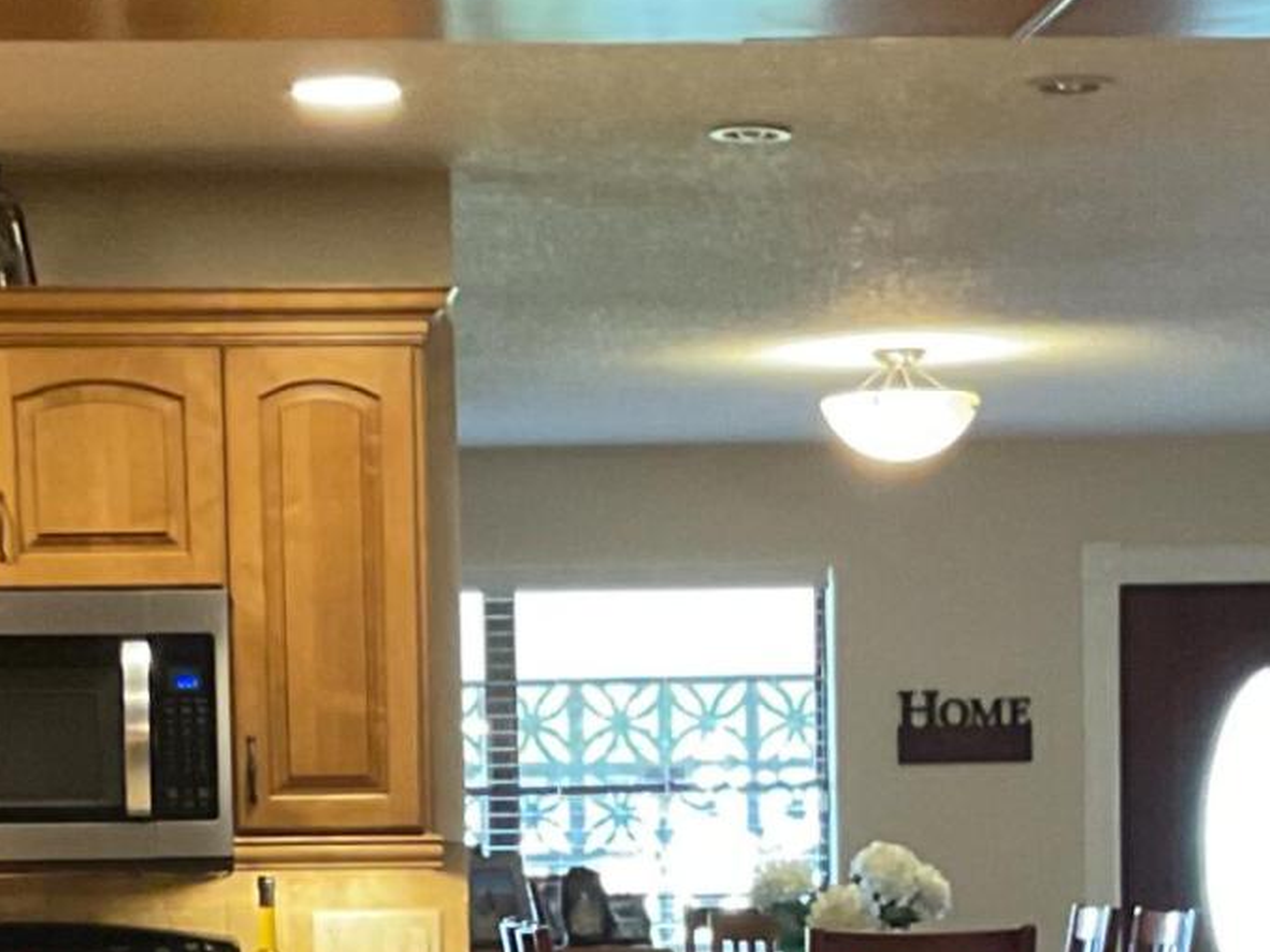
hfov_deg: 16.0
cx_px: 642
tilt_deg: -6.4
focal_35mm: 123
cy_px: 1289
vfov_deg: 11.7
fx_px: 4512
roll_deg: +1.4
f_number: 1.8
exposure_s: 1/40
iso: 200
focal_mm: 3
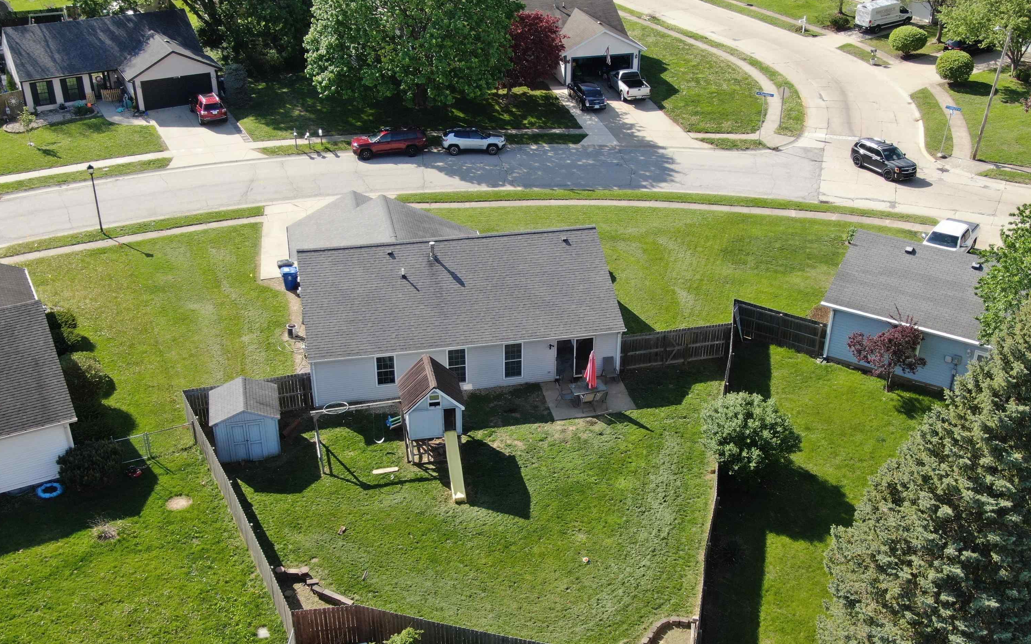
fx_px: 1152
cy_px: 381
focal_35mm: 41
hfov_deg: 48.2
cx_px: 521
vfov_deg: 31.2
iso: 100
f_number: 3.4
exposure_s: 1/400
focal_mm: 6.48
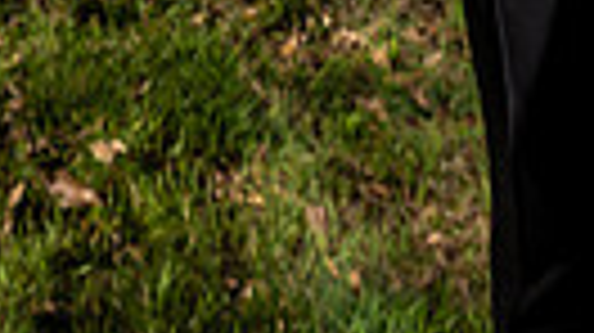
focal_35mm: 182
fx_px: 2864
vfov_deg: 6.2
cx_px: 644
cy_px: -652
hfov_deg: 11.7
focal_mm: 51
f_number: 5.6
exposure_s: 1/250
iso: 100
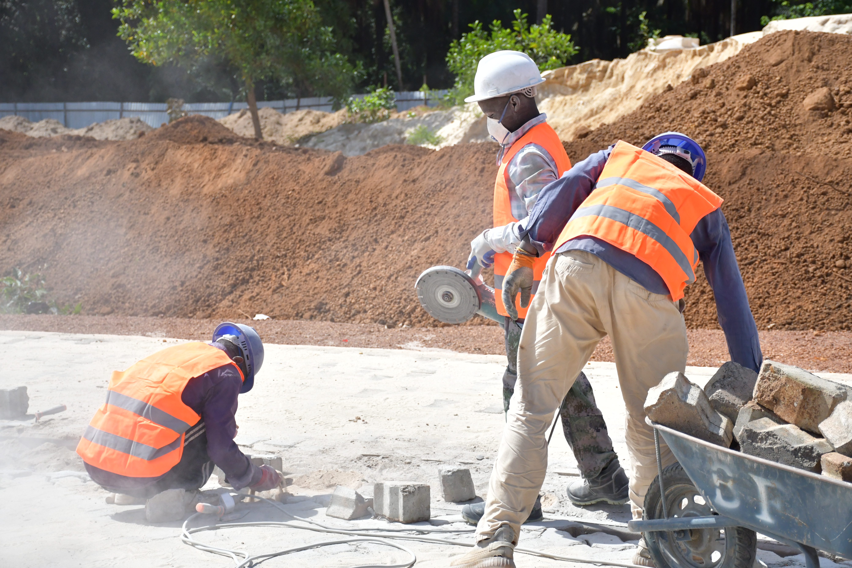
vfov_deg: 18.9
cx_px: 426
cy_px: 284
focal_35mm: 72
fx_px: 1704
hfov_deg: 28.1
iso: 1000
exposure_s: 1/5000
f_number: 4.5
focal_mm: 48
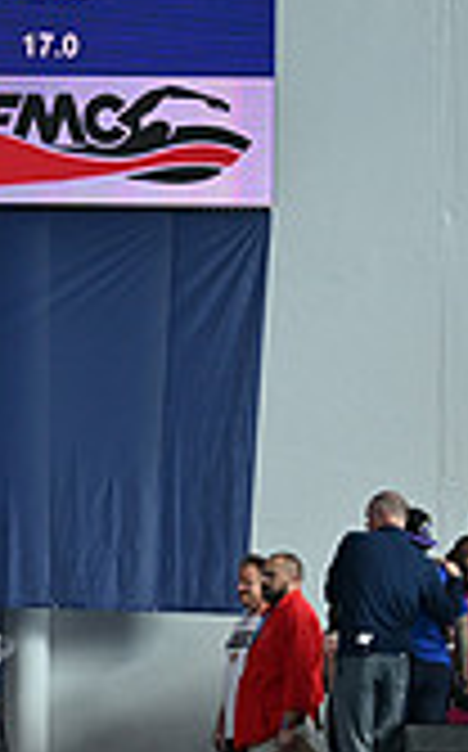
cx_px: -806
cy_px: 556
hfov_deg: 4.6
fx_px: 5586
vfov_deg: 7.7
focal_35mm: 273
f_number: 2.8
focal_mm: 77
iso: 250
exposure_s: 1/500
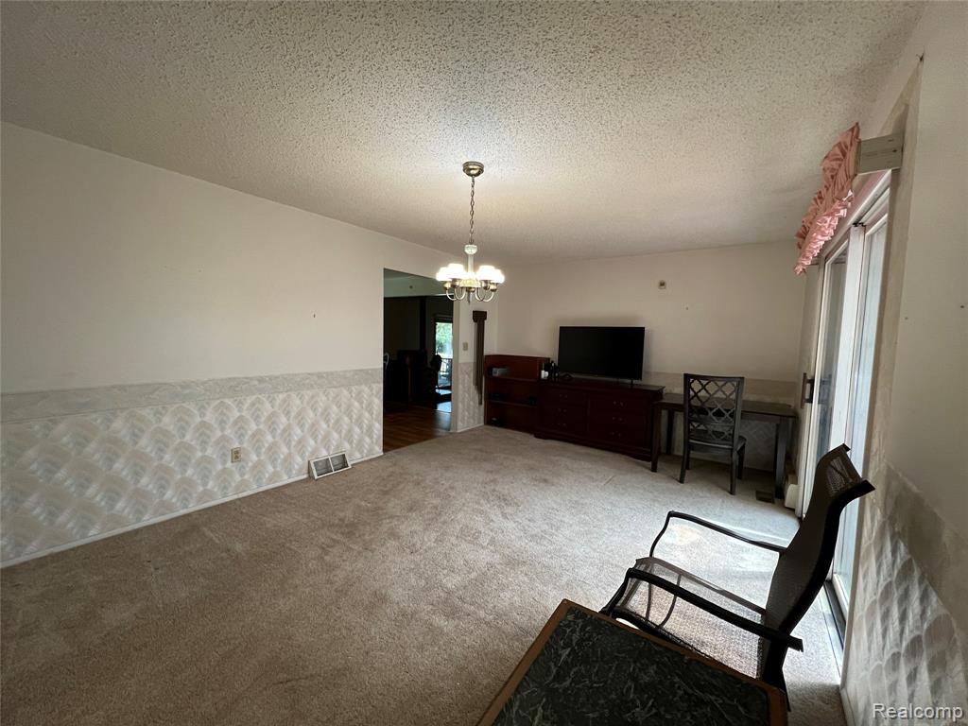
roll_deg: -2.1
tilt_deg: -4.3
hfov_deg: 106.2
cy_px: 363
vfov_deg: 89.9
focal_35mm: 13
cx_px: 484
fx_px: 364
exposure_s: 1/120
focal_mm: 1.57
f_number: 1.8
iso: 250
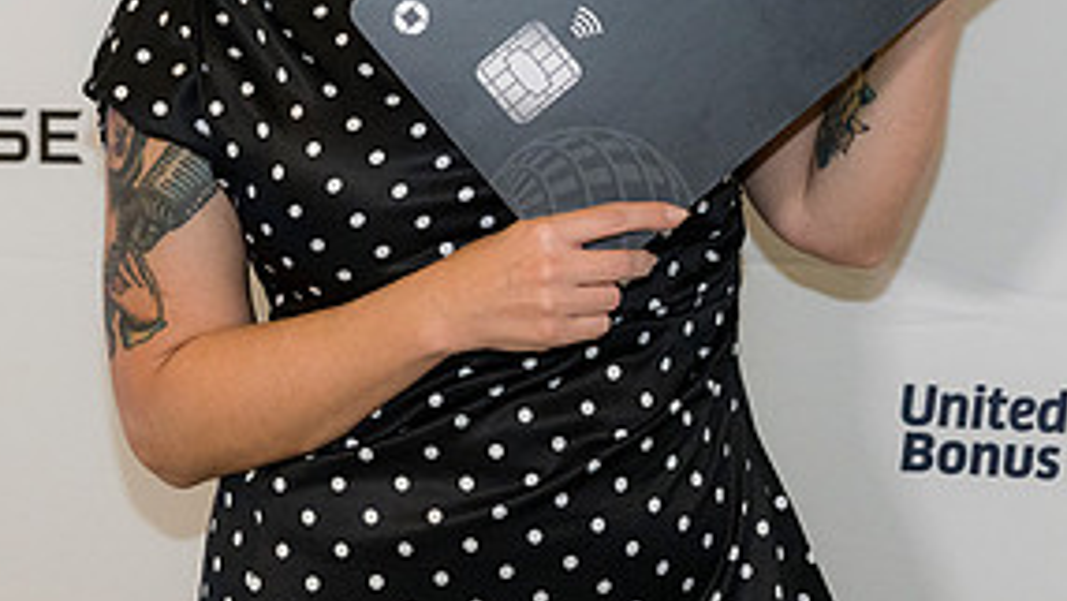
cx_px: 515
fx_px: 4924
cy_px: -6
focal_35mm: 174
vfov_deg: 7.0
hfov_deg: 12.4
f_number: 4
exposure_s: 1/80
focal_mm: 82
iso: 2500
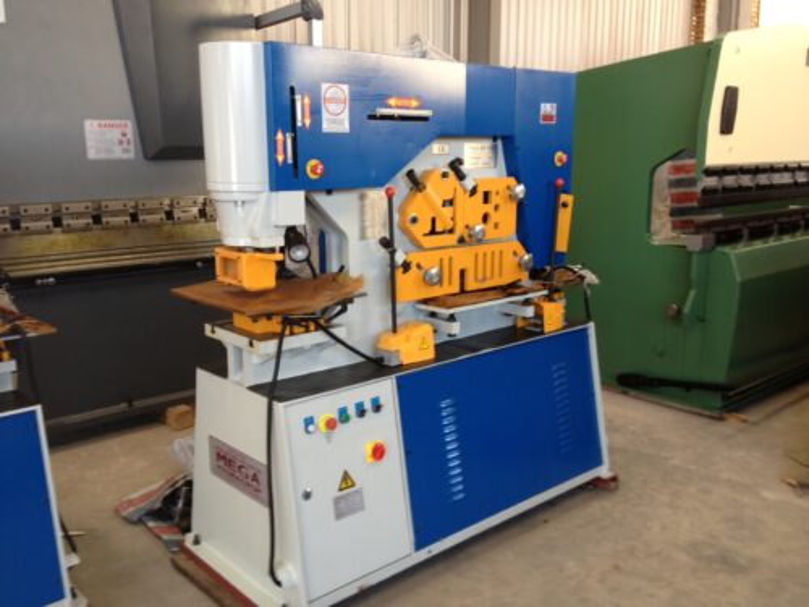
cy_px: 304
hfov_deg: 52.6
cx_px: 404
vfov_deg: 40.7
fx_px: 818
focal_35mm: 35
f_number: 2.4
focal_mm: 4.28
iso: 50
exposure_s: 1/20
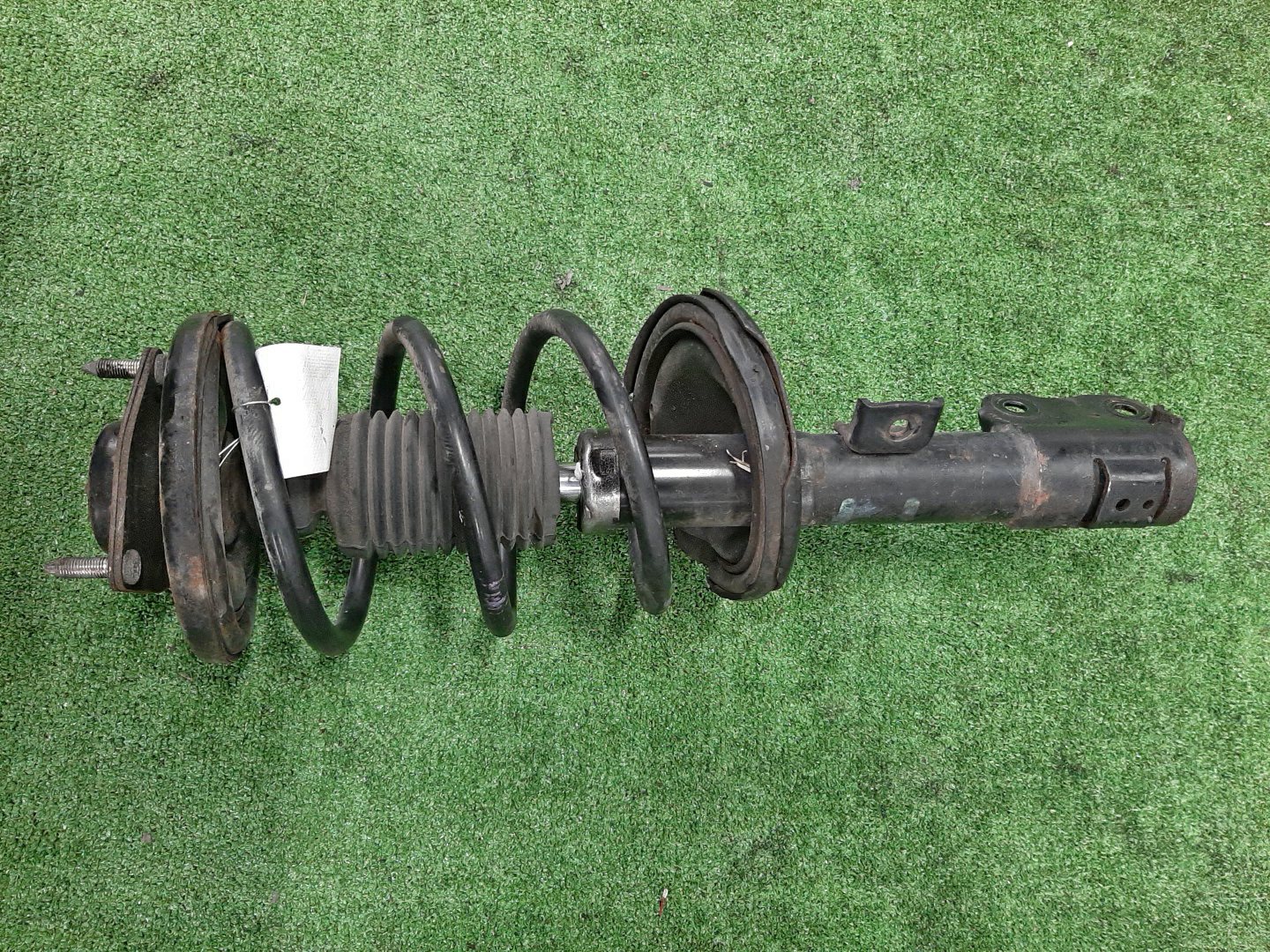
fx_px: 954
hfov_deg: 67.3
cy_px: 476
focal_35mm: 26
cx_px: 635
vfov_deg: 53.1
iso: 230
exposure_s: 1/50
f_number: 1.7
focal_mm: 3.93
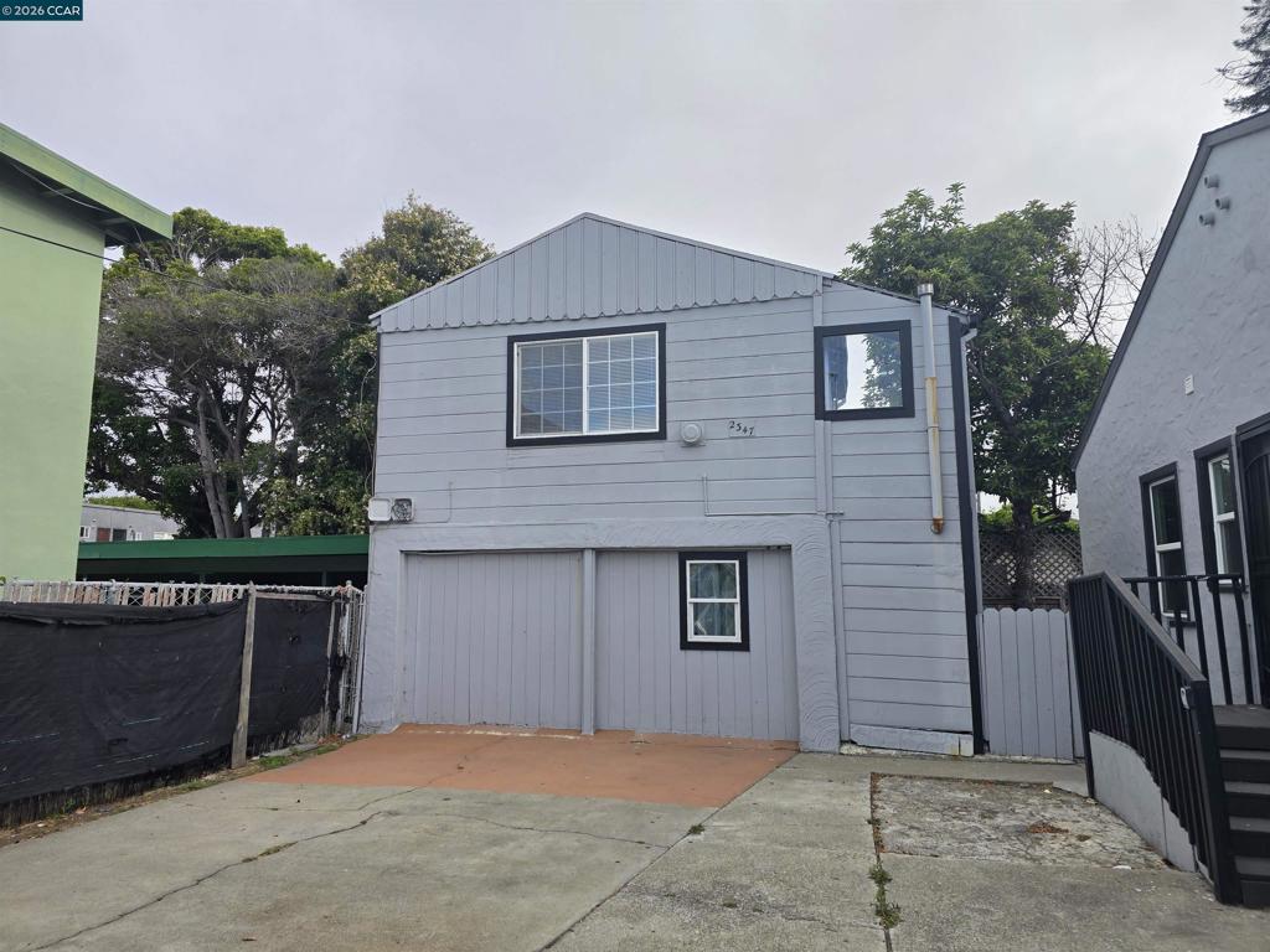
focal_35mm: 23
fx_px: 844
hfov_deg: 73.9
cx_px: 635
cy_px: 476
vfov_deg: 58.9
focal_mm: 6.3
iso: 12
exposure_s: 1/338
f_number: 1.7
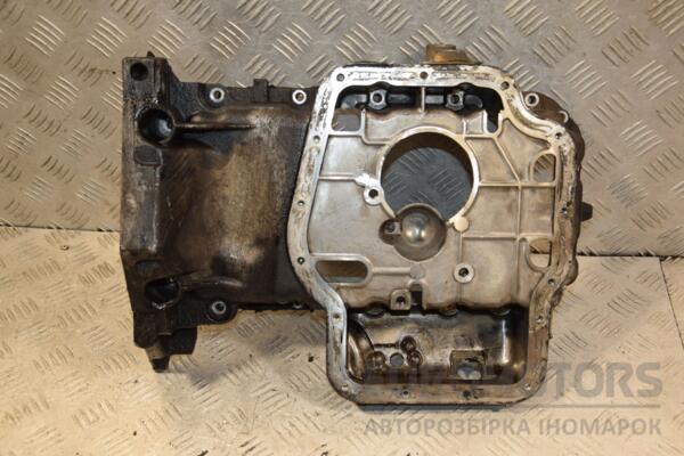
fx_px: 798
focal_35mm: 42
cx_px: 342
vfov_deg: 31.9
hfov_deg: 46.4
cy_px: 228
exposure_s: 1/160
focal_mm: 28
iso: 800
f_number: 5
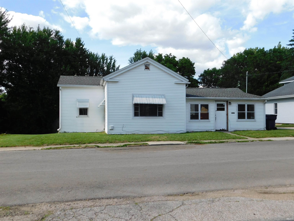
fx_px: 255
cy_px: 110
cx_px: 147
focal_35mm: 30
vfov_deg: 46.8
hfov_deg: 60.0
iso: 125
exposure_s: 1/800
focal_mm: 5.3
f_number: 3.2
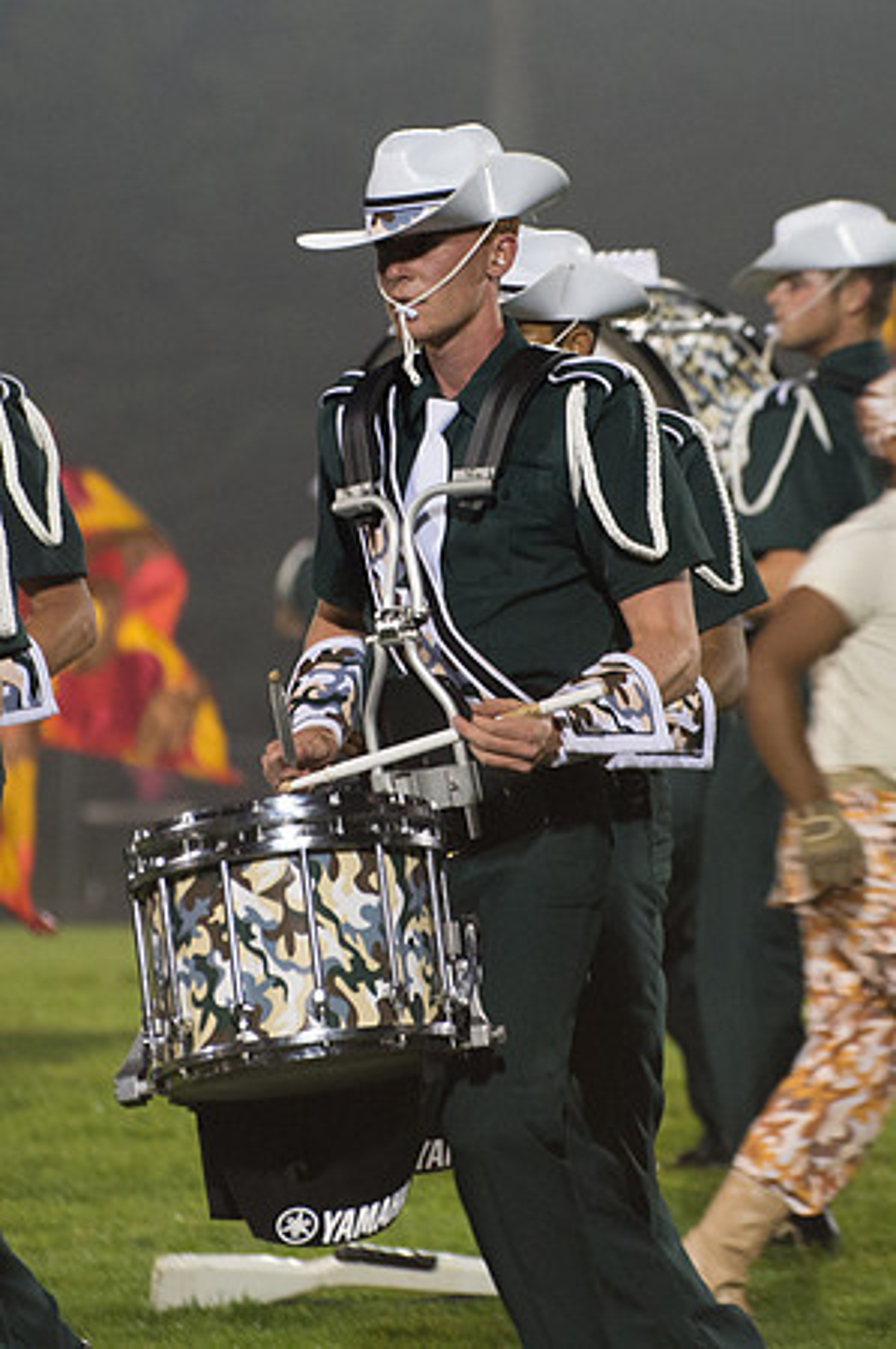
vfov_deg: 6.2
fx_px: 12498
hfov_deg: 4.1
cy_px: 527
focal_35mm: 334
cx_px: 558
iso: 3200
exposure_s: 1/160
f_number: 5
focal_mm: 180
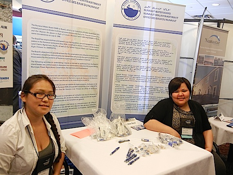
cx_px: 116
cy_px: 88
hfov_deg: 59.9
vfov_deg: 46.8
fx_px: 202
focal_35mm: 30
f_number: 3.5
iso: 400
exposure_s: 1/17.3
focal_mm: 5.4
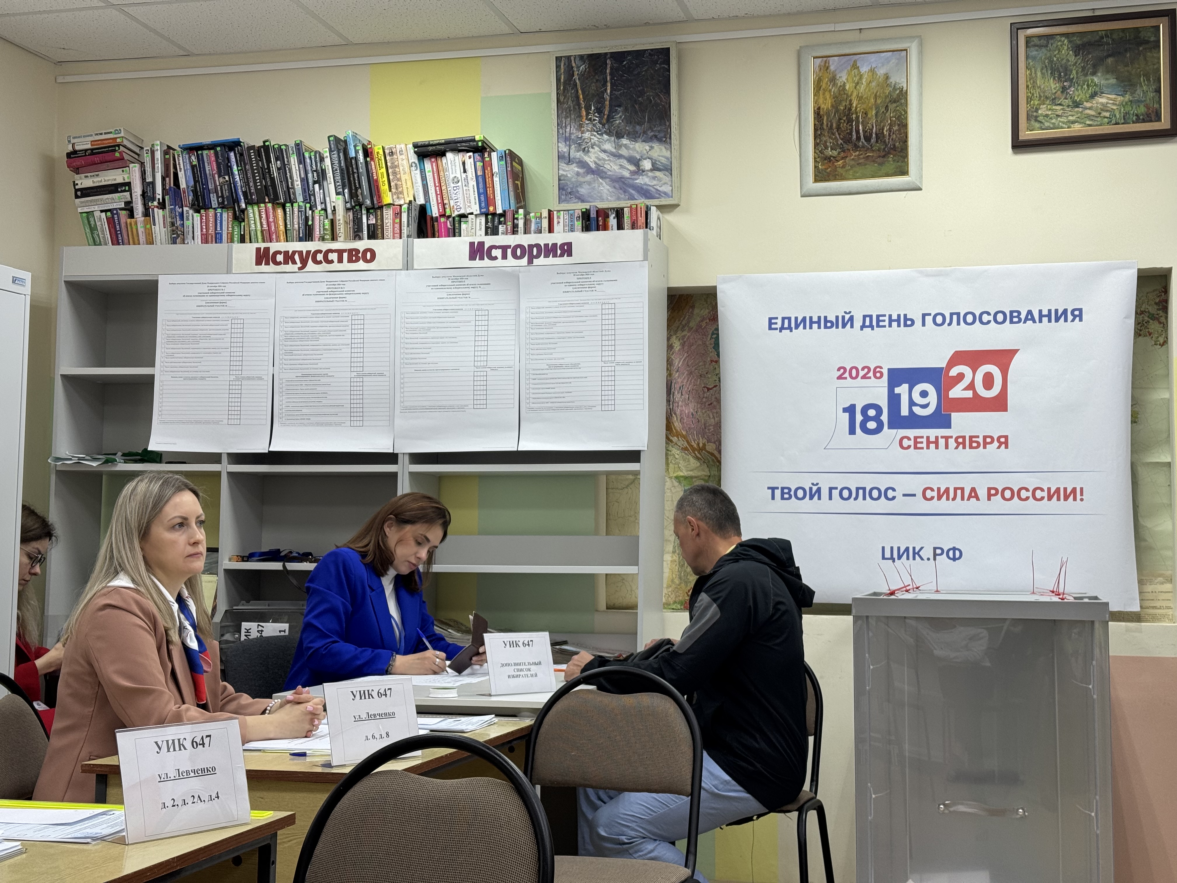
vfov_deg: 30.3
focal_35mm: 48
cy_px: 442
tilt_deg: +4.0
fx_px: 1632
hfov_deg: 39.7
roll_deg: -0.1
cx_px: 588
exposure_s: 1/100
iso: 80
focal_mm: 6.76
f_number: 1.78
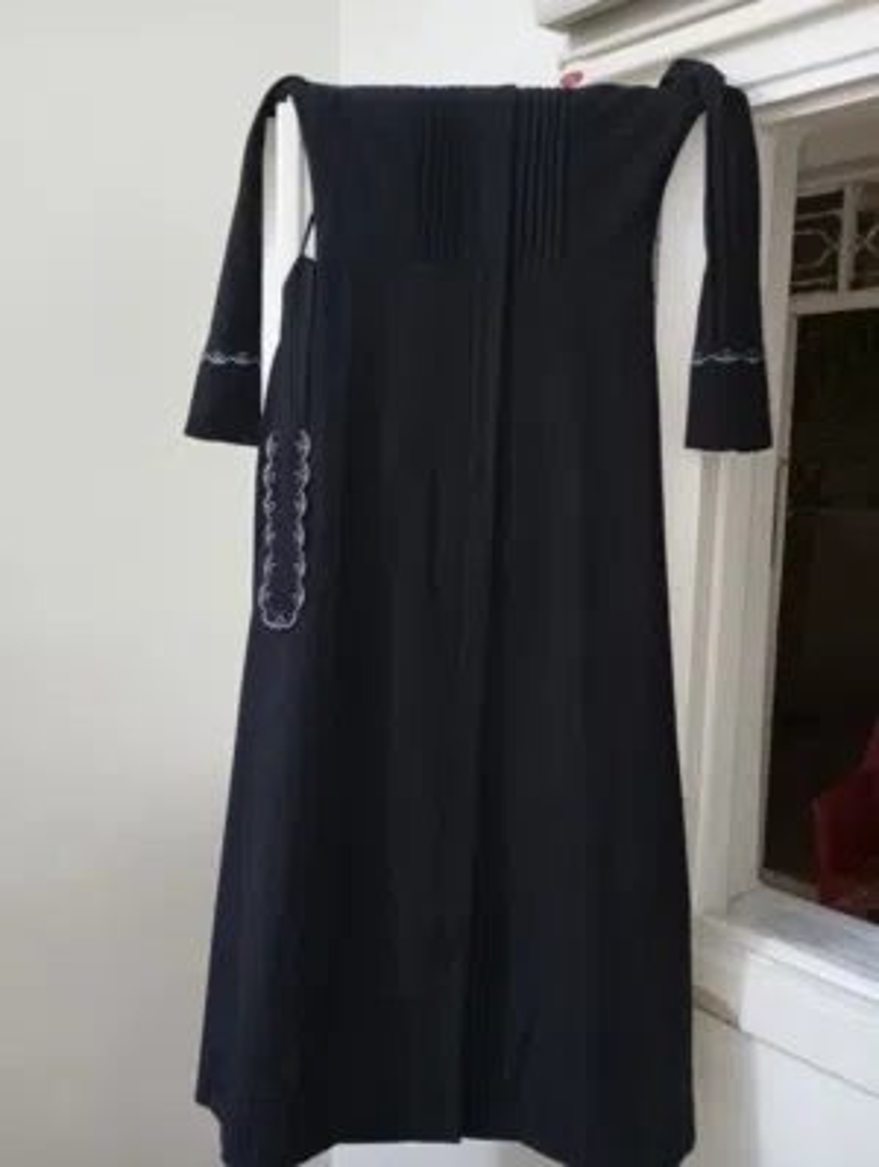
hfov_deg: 49.9
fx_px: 945
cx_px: 440
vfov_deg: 63.4
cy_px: 584
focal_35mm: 28
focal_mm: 4.27
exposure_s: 1/20
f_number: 1.8
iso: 2628
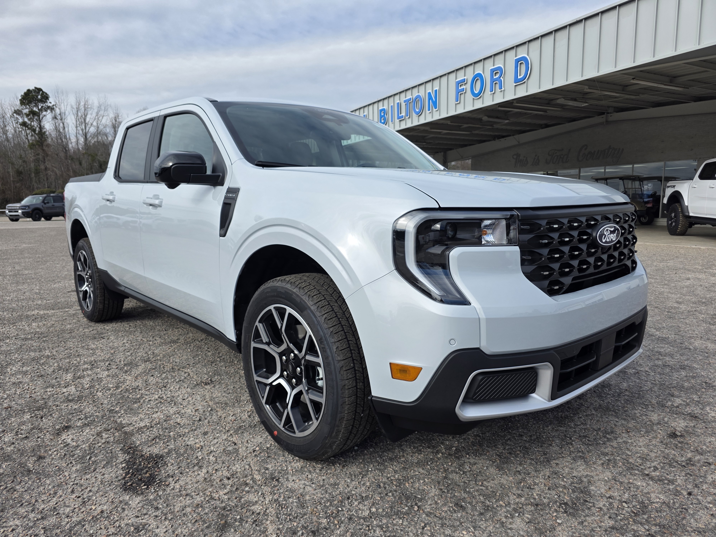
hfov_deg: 73.9
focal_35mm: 23
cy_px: 268
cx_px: 358
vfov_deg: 58.9
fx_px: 476
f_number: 1.7
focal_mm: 6.3
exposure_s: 1/4889
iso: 80
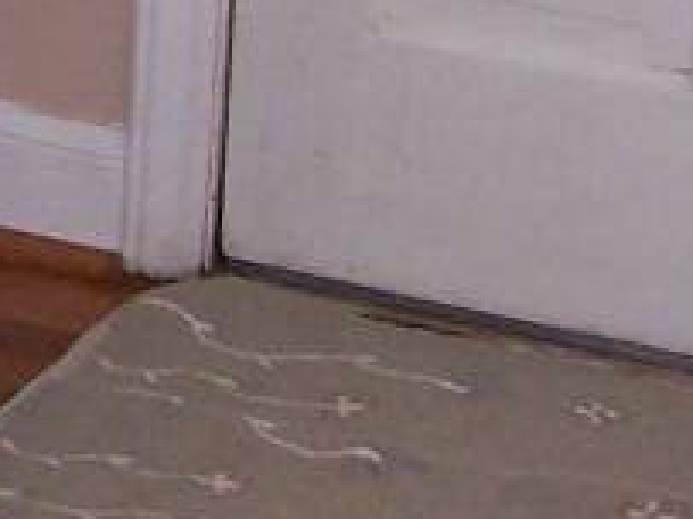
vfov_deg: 6.1
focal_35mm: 240
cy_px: -399
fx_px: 4802
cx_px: -642
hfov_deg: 7.9
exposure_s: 1/60
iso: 140
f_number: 2.8
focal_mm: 6.3
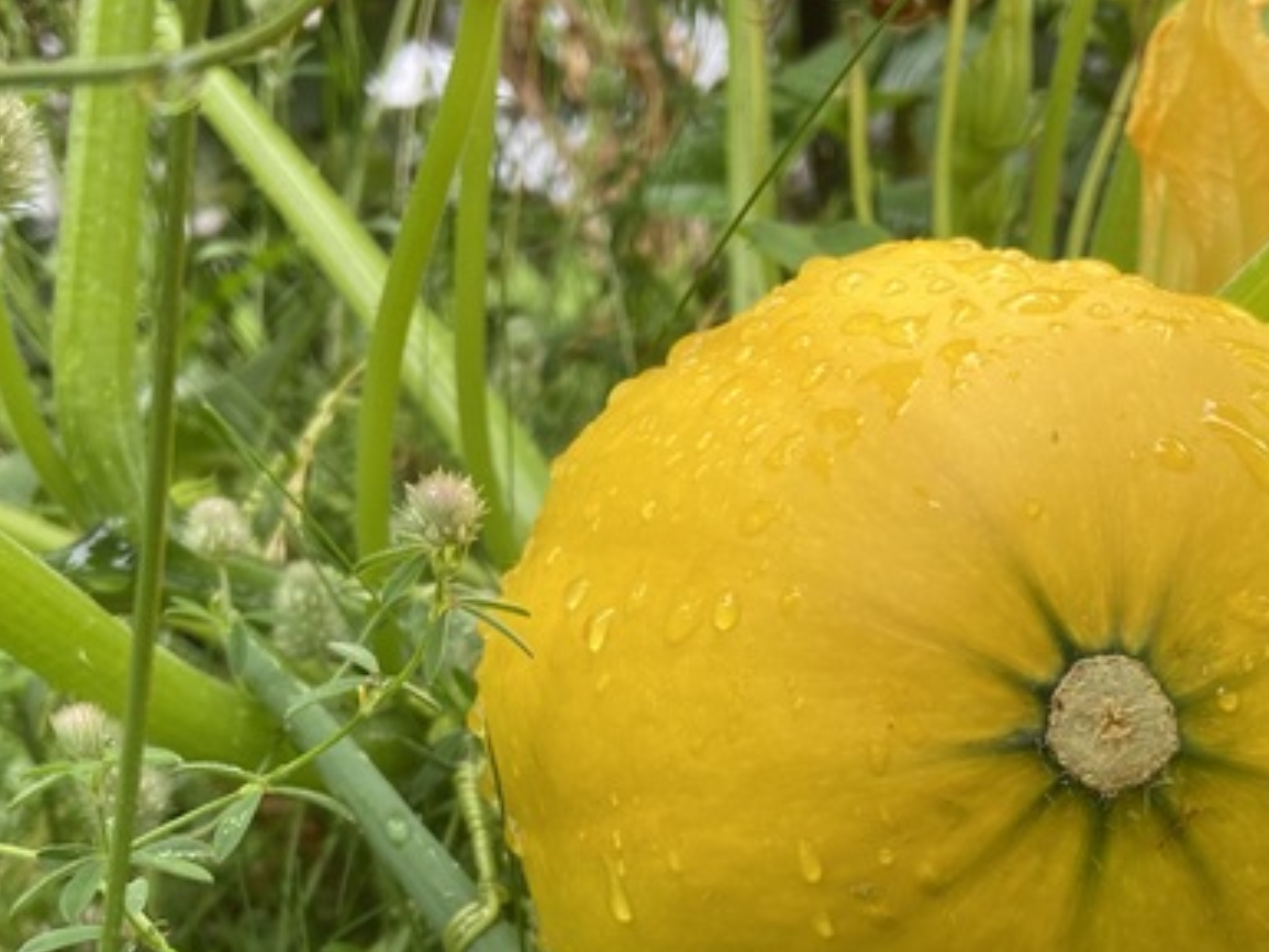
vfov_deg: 26.2
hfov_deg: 35.5
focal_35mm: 54
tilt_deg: -18.1
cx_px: 702
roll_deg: +2.7
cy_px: 847
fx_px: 1980
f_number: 1.8
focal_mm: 4.25
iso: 64
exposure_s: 1/122
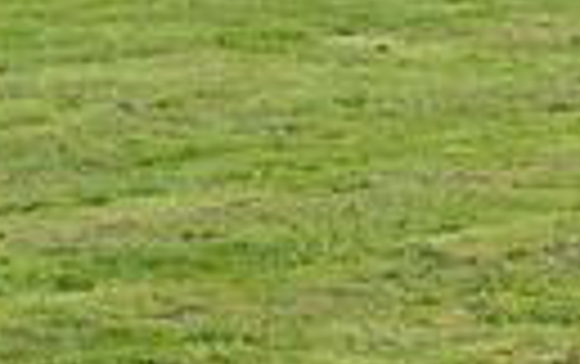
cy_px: 230
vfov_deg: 4.1
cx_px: 1441
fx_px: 5096
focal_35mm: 322
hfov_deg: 6.2
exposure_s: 1/200
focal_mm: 60
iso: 100
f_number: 8
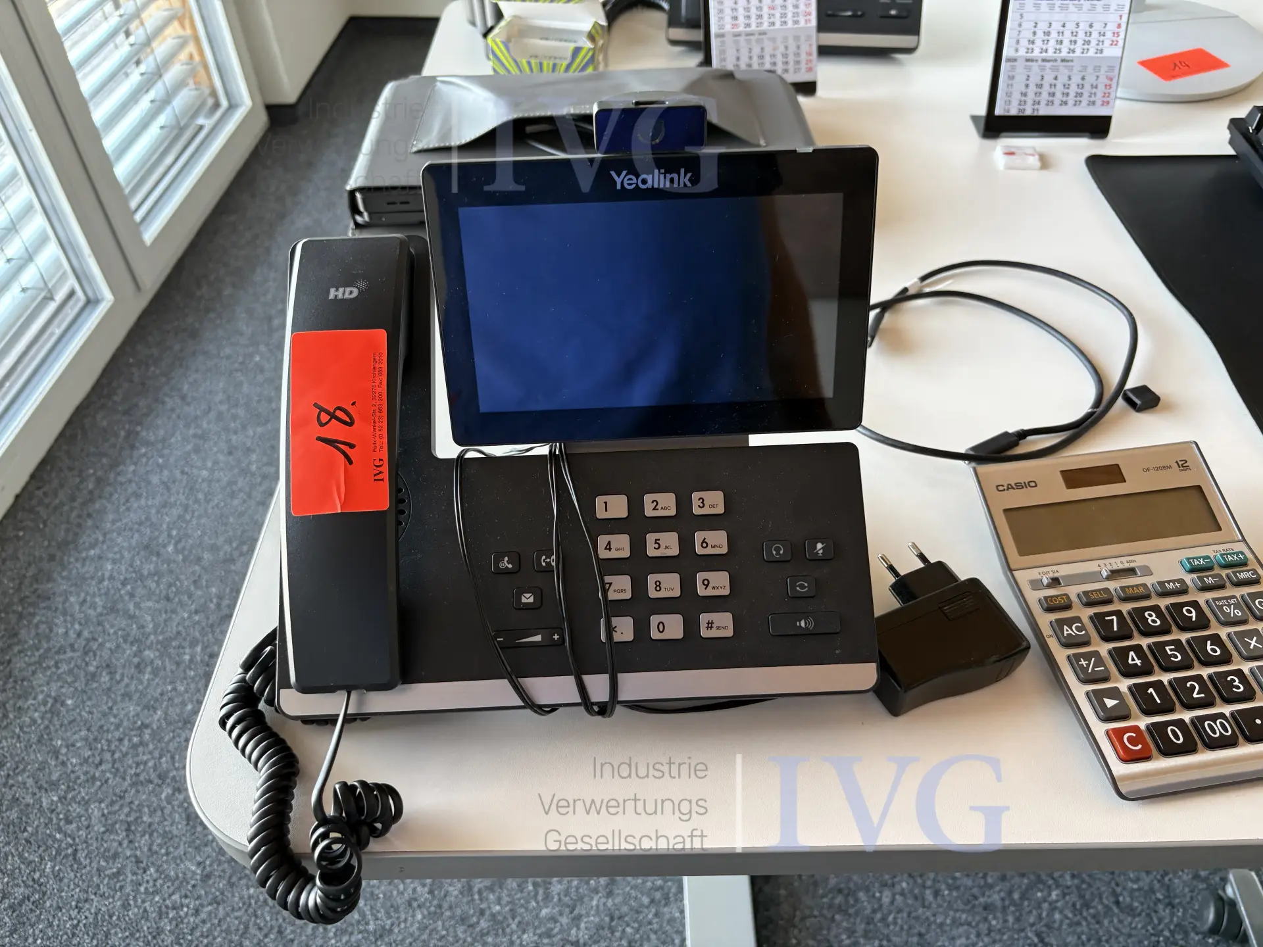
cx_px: 632
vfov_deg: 53.1
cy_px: 474
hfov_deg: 67.3
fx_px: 949
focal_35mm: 26
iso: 160
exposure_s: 1/60
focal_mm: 5.96
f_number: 1.6
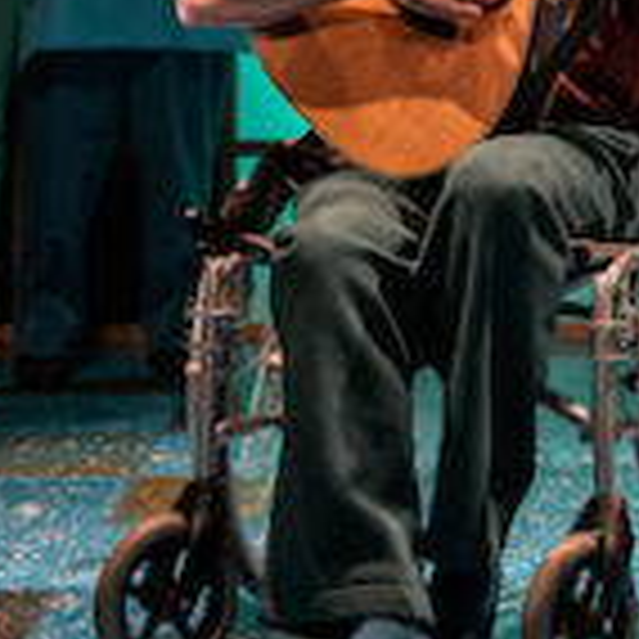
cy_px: -38
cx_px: 513
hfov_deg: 12.2
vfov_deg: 12.1
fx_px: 2966
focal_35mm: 142
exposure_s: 1/200
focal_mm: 31
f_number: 2.8
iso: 640
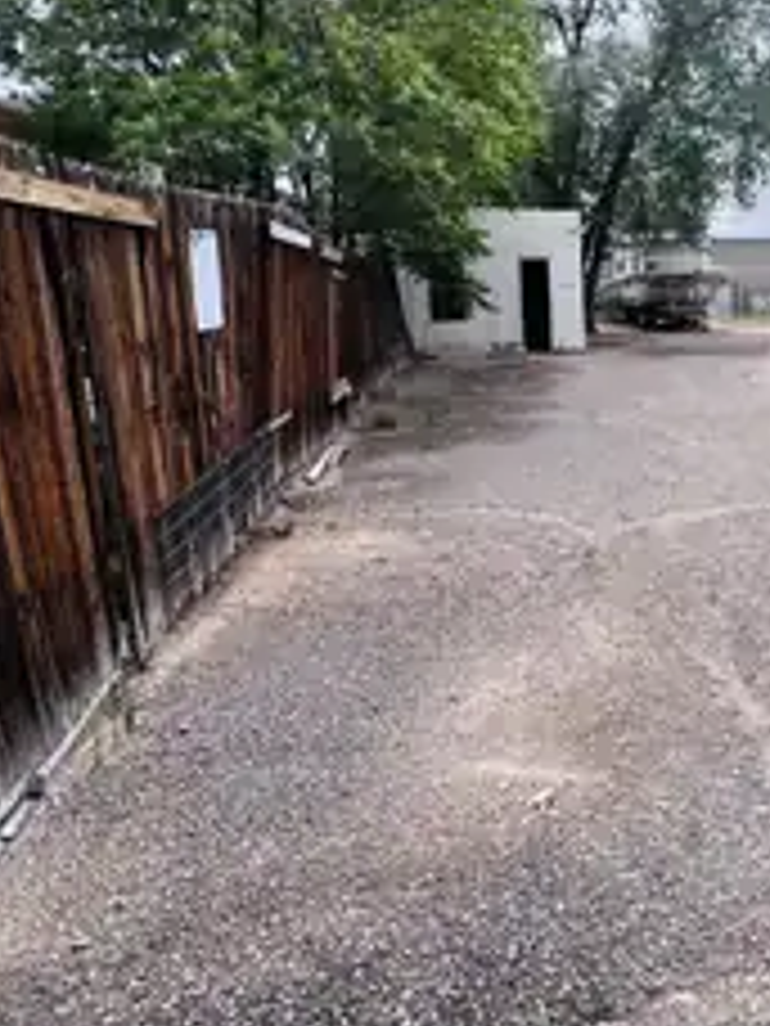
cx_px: 691
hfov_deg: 50.5
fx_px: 712
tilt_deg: -8.7
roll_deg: +1.6
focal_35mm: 24
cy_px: 454
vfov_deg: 71.4
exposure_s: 1/1429
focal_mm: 1.57
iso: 32
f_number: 1.8
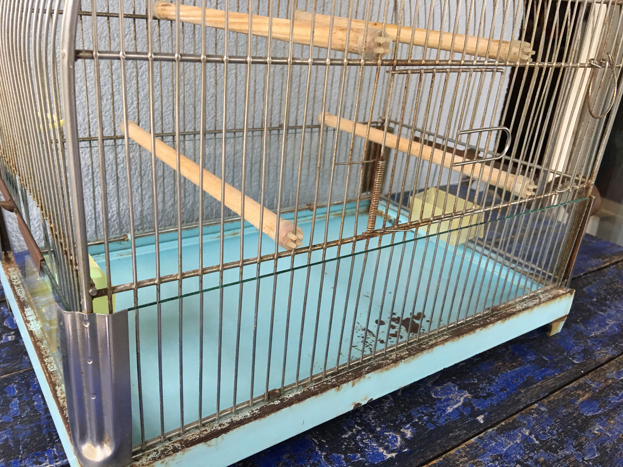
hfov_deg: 61.7
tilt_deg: -22.0
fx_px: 522
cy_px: 234
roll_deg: -5.2
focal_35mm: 29
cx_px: 312
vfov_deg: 48.2
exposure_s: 1/17
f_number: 2.2
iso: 64
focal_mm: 4.15
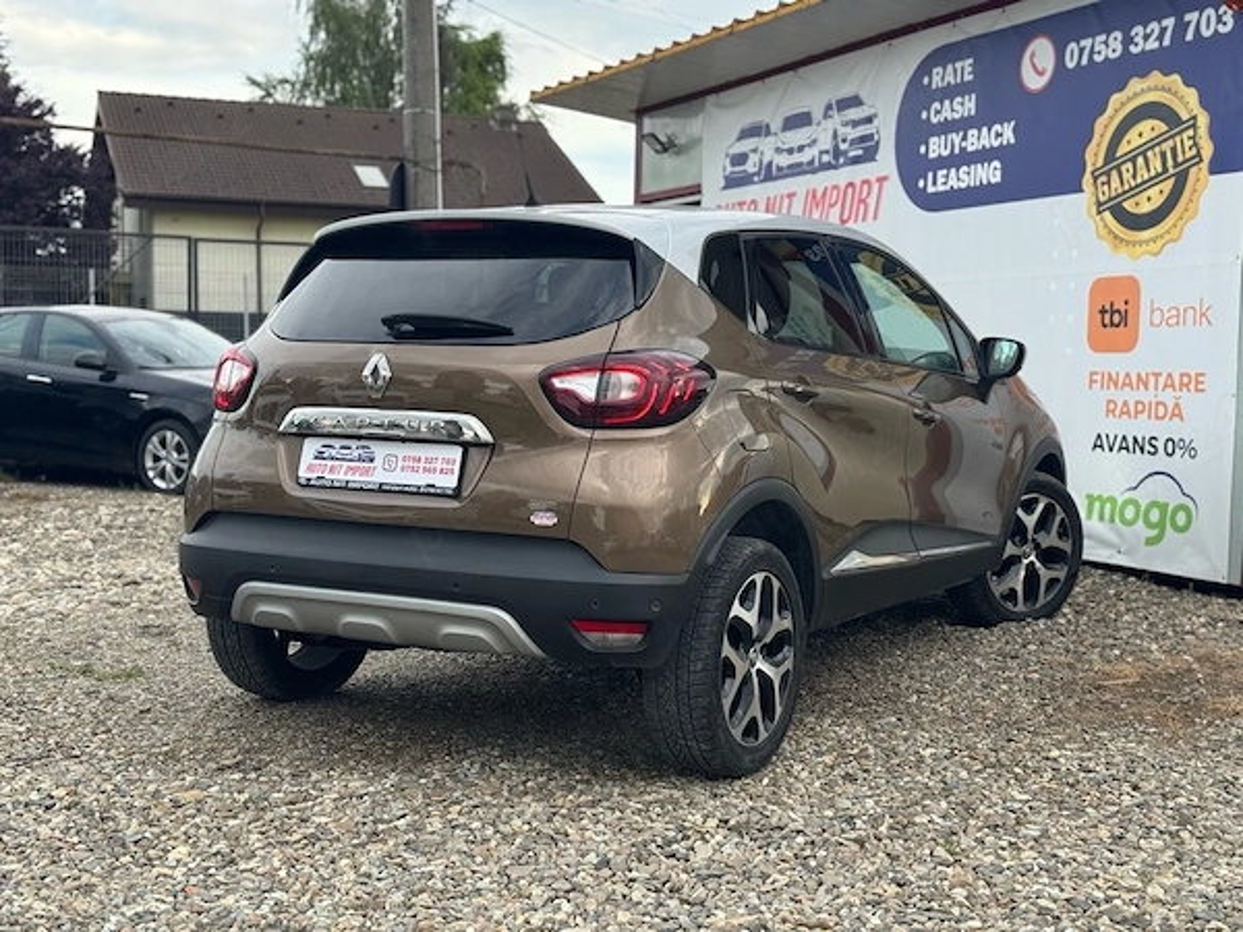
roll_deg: -0.4
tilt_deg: -2.7
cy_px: 466
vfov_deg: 30.3
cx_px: 622
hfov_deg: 39.7
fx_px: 1724
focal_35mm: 48
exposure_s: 1/685
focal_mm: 6.76
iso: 64
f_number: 1.78
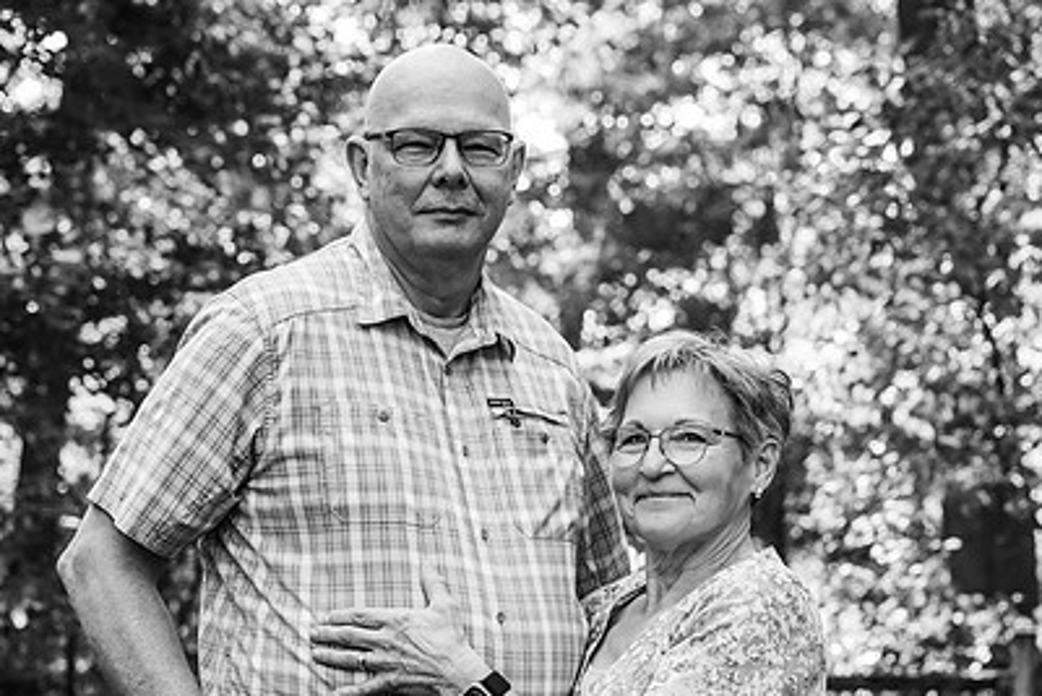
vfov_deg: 15.7
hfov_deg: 23.4
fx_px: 2519
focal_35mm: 87
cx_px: 526
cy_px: 486
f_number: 4.5
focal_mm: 60
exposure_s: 1/250
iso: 400
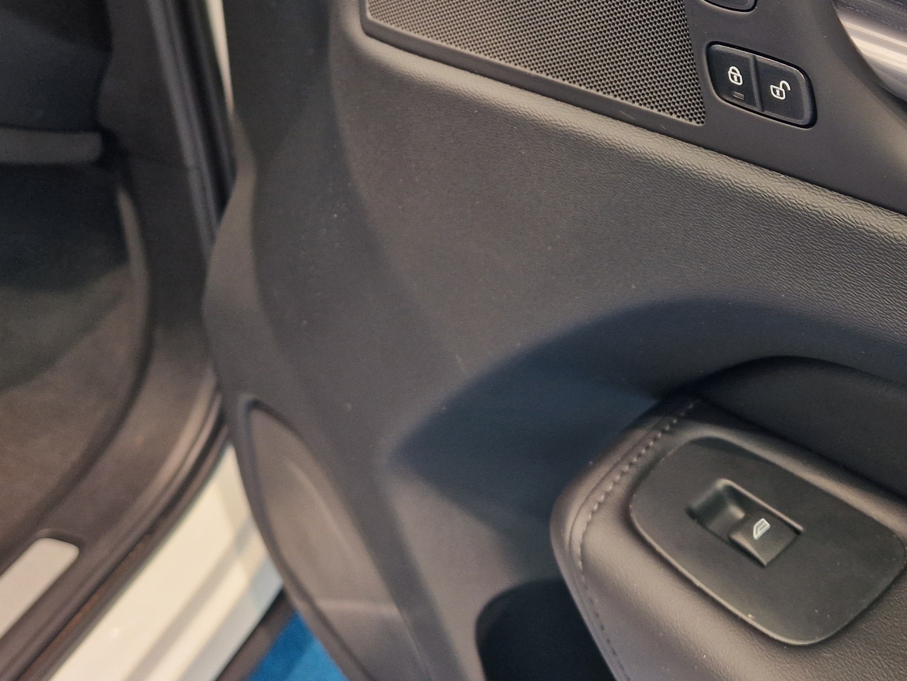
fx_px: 1127
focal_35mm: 43
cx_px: 517
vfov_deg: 33.0
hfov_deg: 43.7
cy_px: 184
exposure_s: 1/100
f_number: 1.8
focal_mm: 5.4
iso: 125
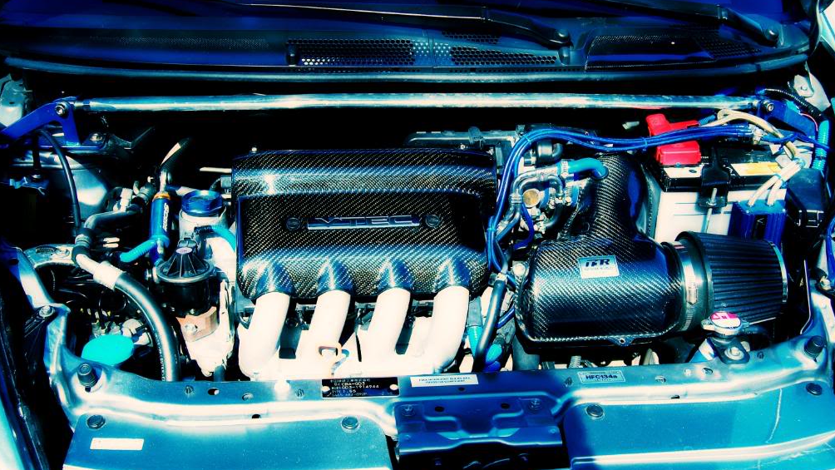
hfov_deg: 42.9
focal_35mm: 48
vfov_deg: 24.9
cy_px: 205
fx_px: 1063
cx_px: 422
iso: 200
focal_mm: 30
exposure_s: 1/125
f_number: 8
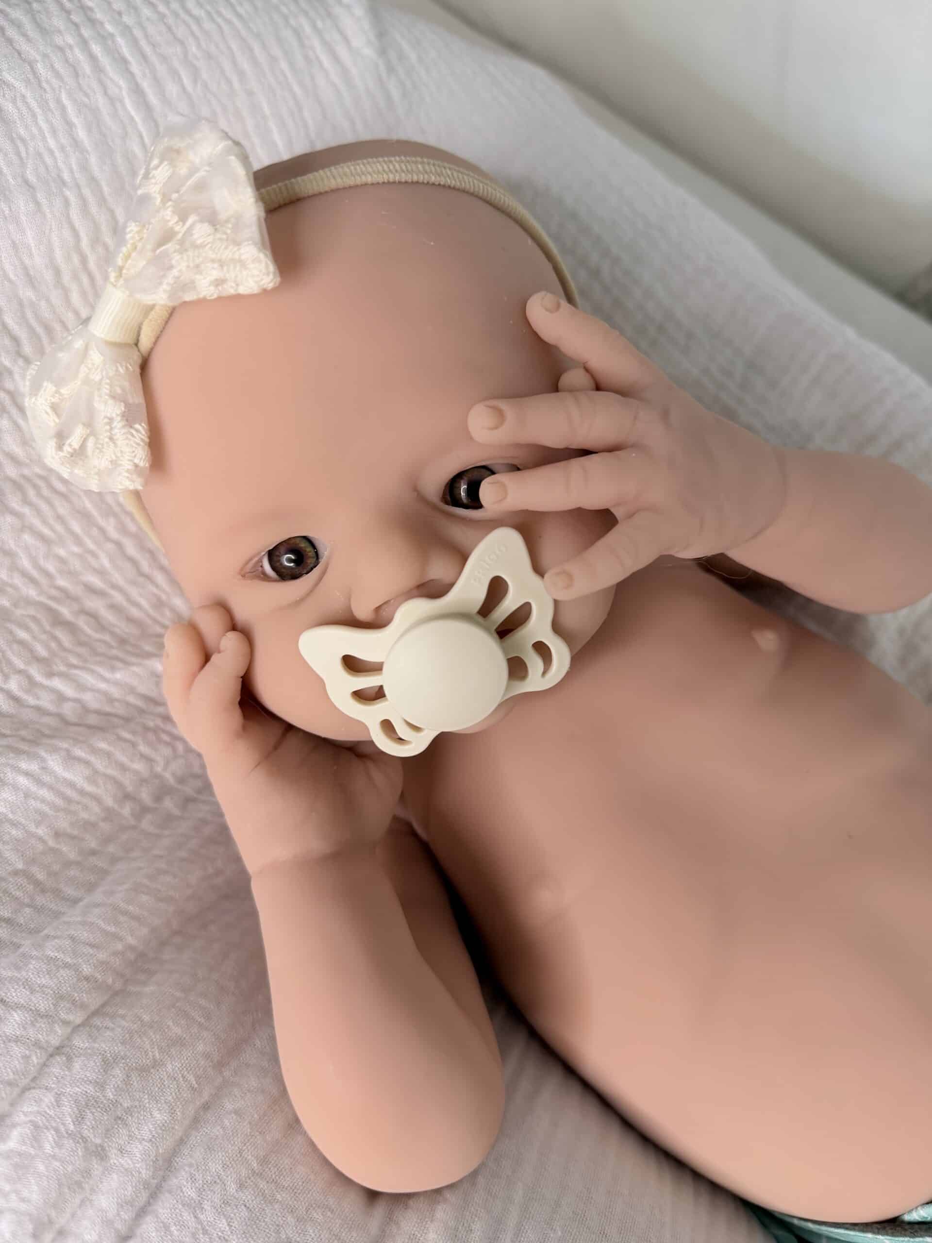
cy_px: 622
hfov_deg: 56.8
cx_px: 466
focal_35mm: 24
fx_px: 862
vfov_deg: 71.6
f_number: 1.78
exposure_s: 1/60
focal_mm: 6.76
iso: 160
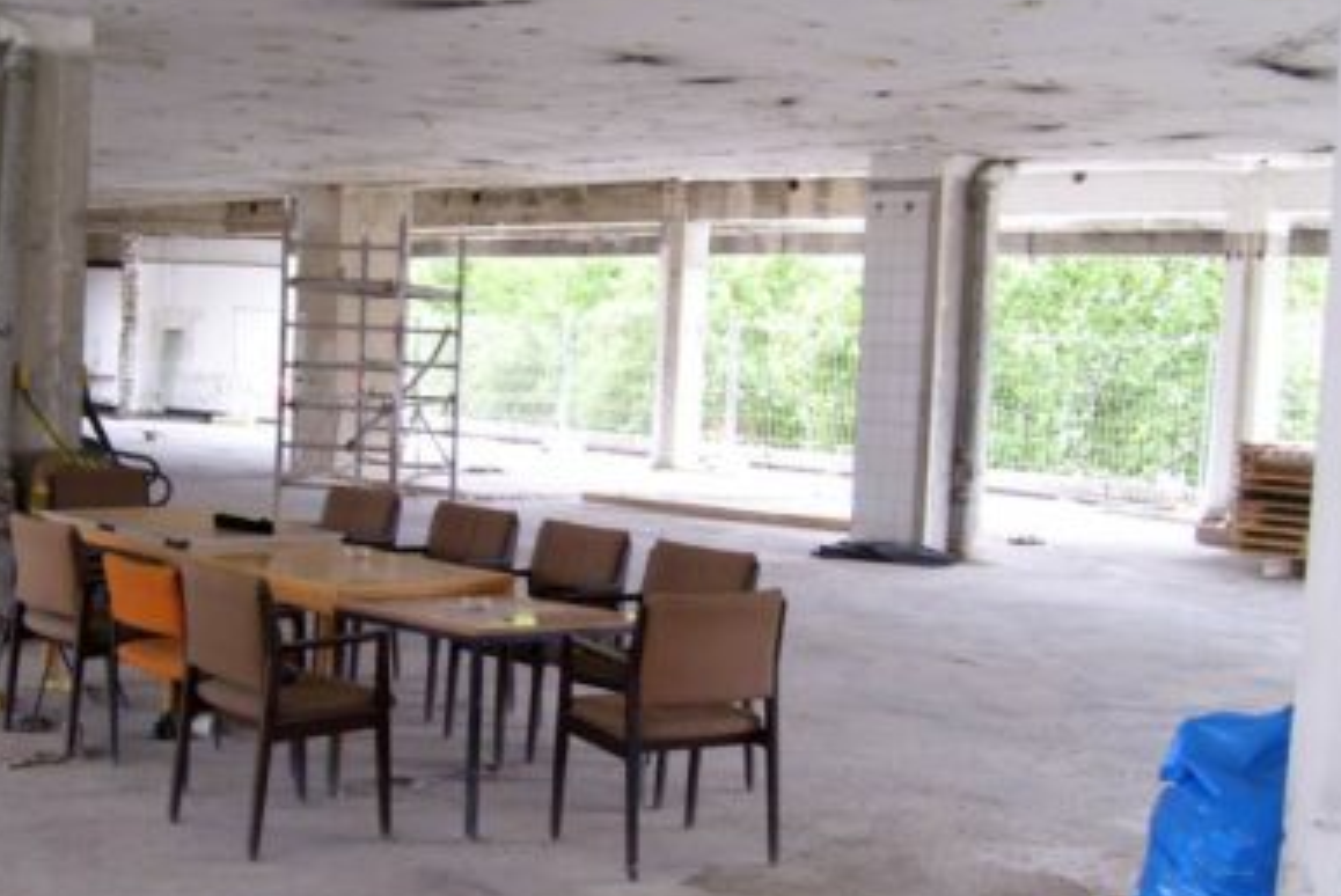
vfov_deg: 26.5
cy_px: 500
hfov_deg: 38.5
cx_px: 476
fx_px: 1901
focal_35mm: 51
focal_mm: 6
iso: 80
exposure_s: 1/45
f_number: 2.7
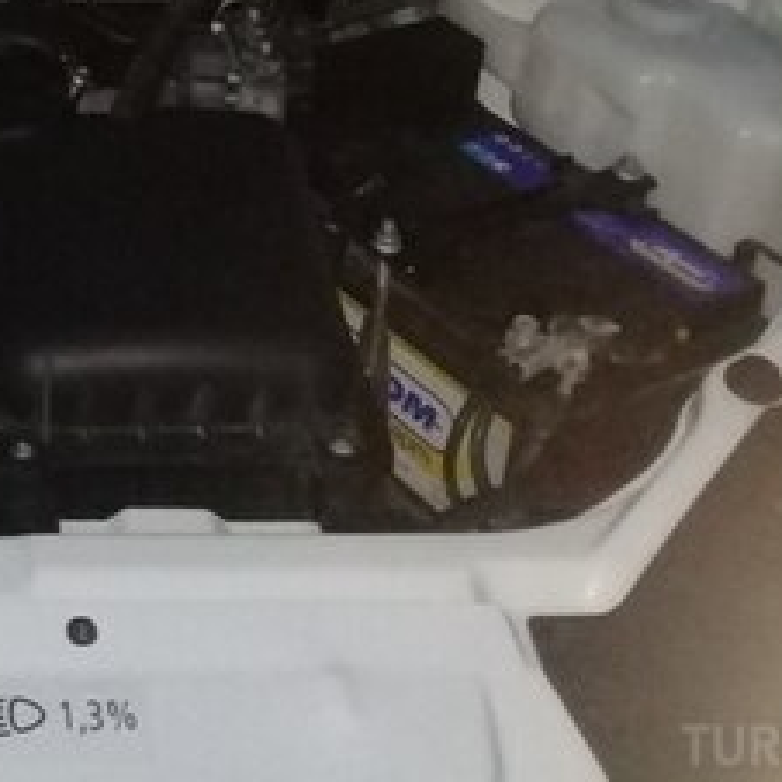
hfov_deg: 20.1
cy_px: -50
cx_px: -183
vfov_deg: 20.7
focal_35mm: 80
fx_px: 2045
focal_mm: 3.3
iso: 400
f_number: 2.2
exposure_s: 1/33
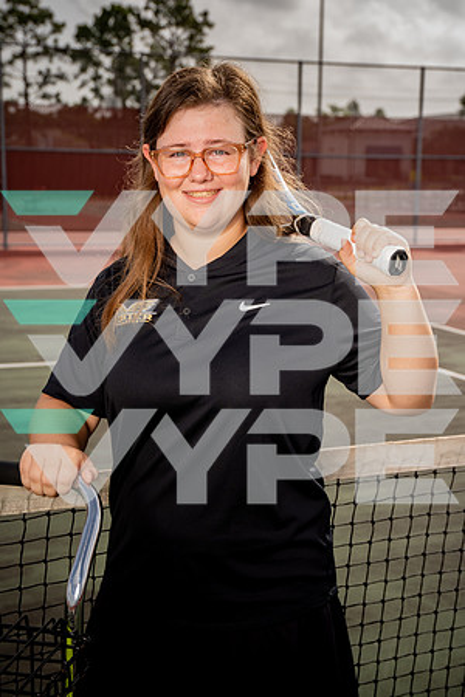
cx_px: 232
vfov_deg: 35.6
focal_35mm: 56
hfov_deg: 24.2
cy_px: 348
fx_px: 1085
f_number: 6.3
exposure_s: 1/250
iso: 50
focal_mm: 56
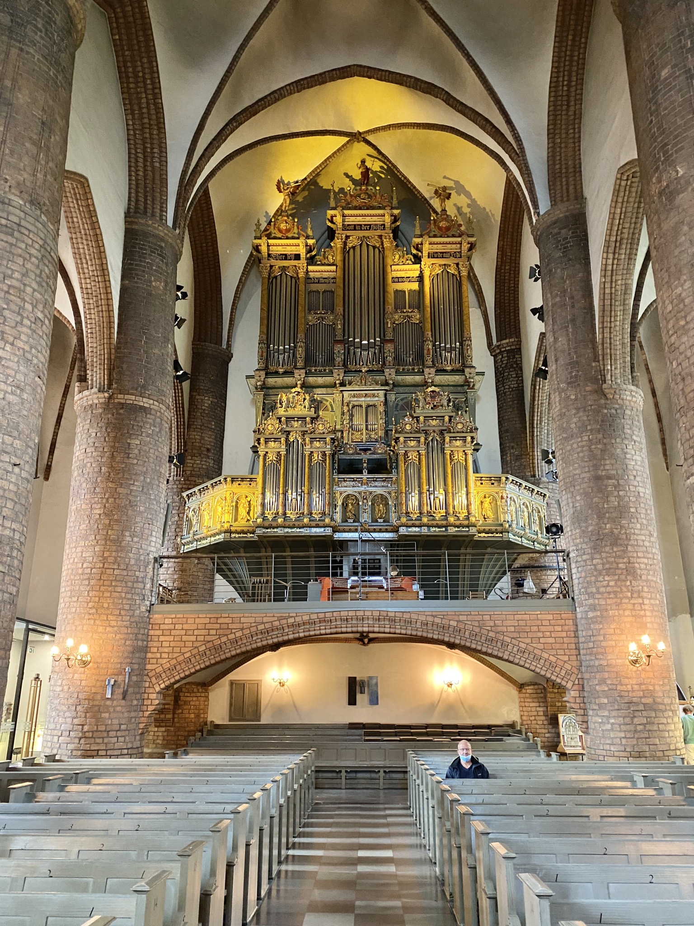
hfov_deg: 53.1
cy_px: 463
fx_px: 695
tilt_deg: +18.9
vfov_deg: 67.3
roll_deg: -0.8
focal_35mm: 26
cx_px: 347
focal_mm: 4.25
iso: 1000
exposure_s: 1/25
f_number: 1.8
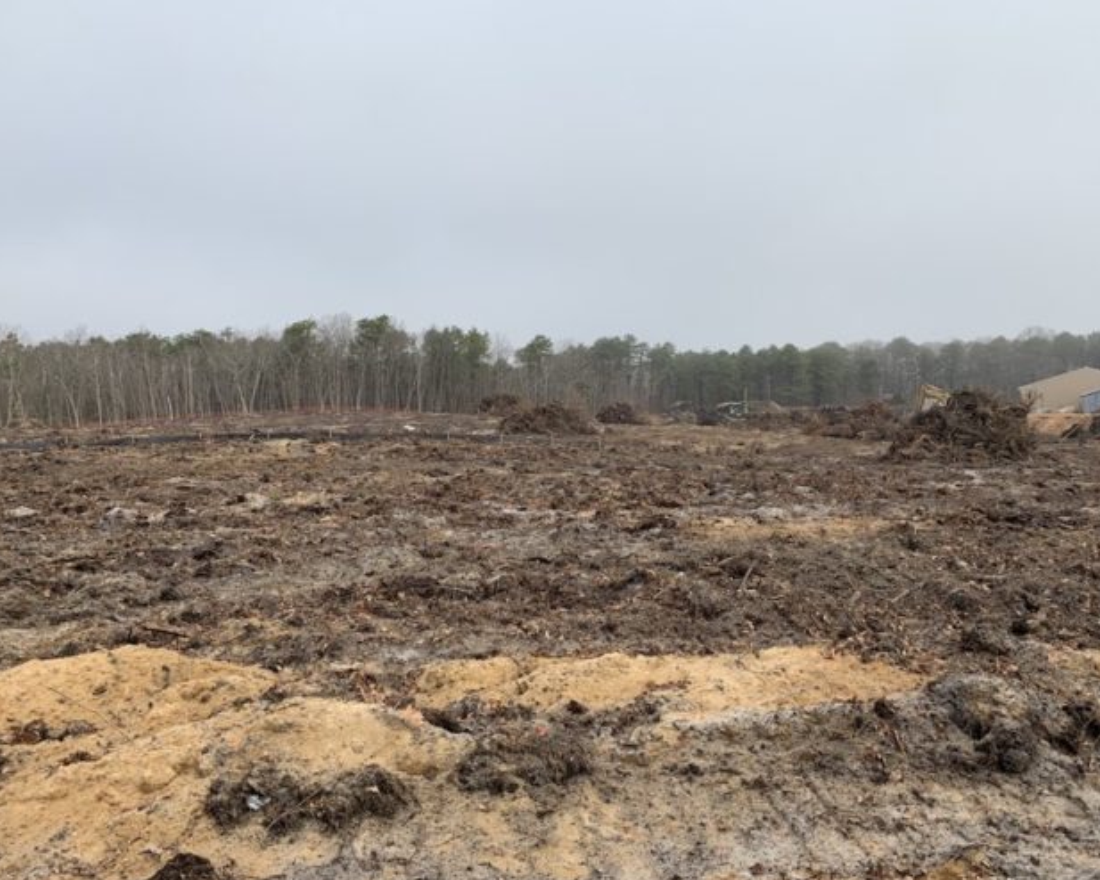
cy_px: 441
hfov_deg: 62.2
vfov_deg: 51.6
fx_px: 912
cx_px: 543
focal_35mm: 28
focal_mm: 4.25
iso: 25
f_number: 1.8
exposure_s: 1/1992
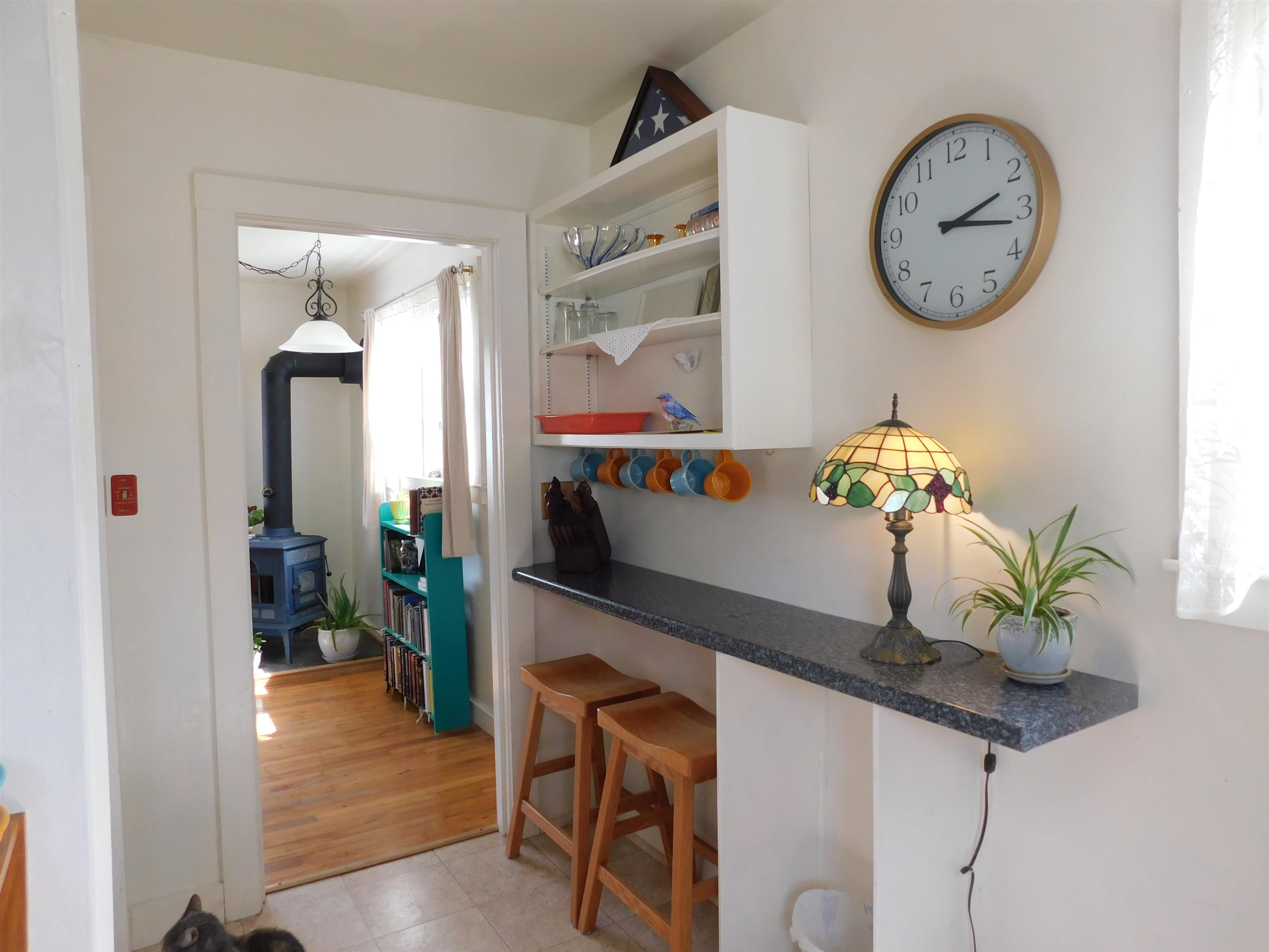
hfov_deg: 73.9
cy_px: 476
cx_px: 634
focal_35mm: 23
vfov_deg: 58.9
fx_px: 843
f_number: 3
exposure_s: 1/40
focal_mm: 4
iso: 125
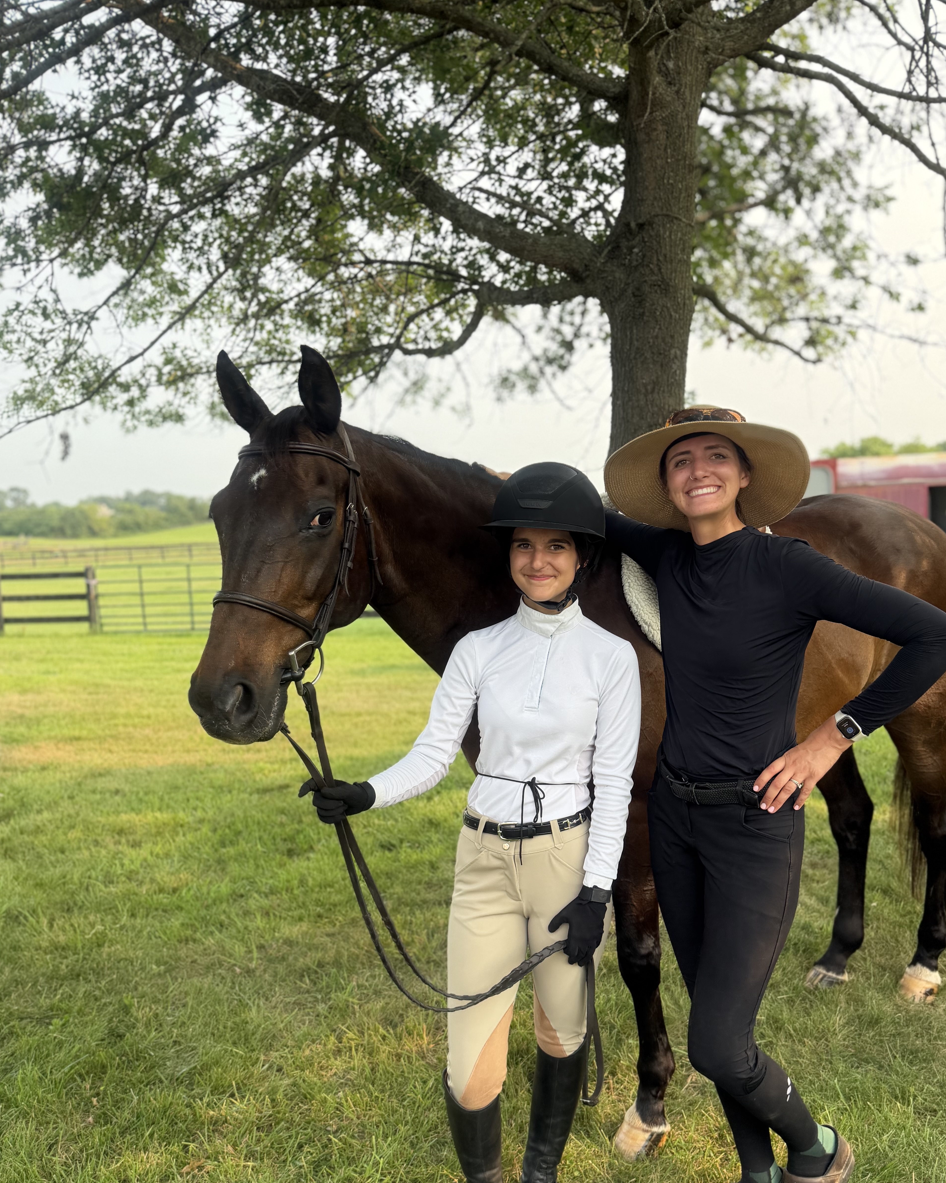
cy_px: 671
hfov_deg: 51.5
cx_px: 511
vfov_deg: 62.0
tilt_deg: -10.4
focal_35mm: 28
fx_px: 980
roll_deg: -0.2
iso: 100
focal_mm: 6.76
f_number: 1.78
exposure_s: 1/831
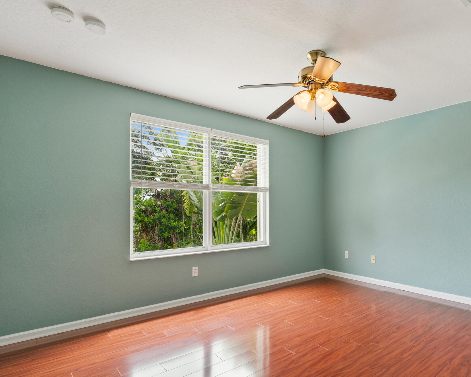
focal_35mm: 20
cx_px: 295
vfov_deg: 67.8
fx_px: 279
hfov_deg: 78.9
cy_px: 213
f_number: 7.1
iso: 250
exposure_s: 1/25
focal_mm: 14
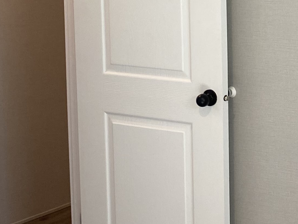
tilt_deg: -6.3
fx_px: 826
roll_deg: +0.1
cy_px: 5
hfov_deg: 18.6
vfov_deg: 15.2
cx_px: 418
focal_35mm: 96
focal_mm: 4.25
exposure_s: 1/120
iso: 80
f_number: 1.8
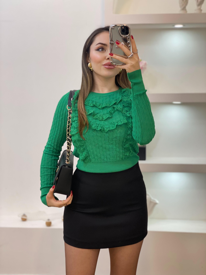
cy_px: 138
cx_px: 103
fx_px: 413
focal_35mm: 52
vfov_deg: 36.8
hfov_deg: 28.0
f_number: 2
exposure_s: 1/100
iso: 80
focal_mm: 6
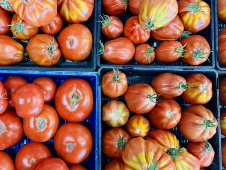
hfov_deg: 44.7
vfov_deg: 35.1
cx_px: 66
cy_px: 73
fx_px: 268
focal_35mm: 41
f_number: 1.78
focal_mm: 6.76
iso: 500
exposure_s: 1/60
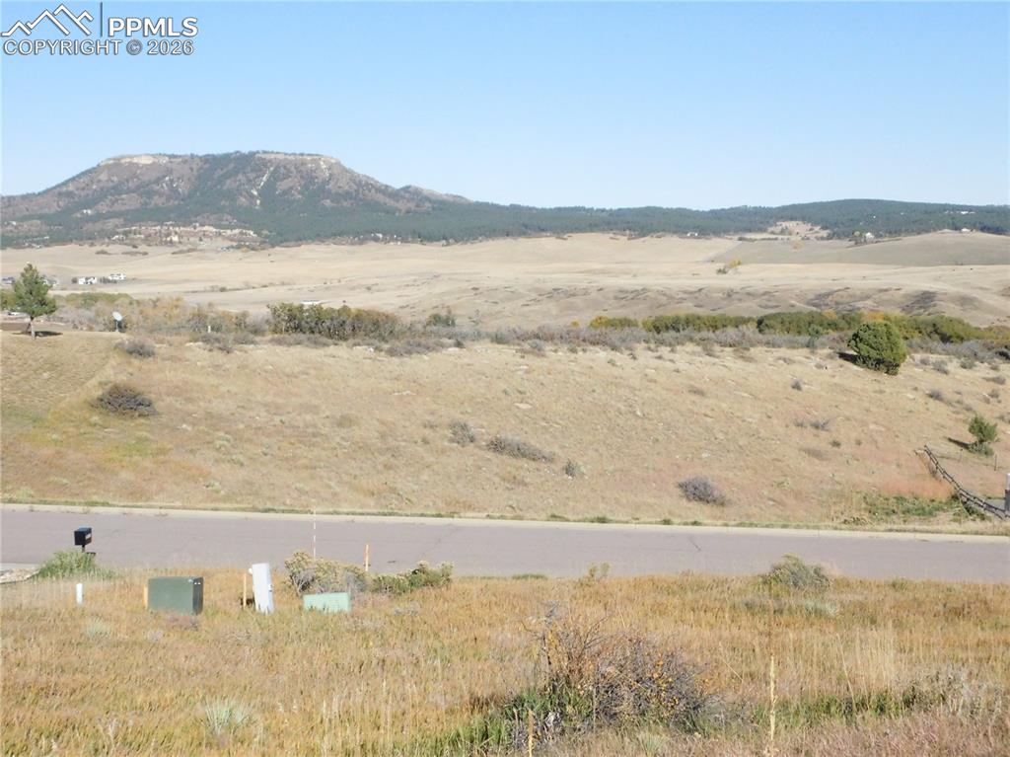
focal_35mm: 51
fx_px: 1487
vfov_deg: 28.5
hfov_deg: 37.5
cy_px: 378
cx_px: 505
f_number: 7.6
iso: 800
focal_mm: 9
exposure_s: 1/1500
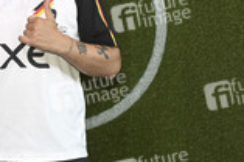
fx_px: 778
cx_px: -46
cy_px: -25
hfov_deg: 17.1
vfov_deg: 11.7
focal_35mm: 115
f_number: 4.5
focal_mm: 40
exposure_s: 1/250
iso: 800
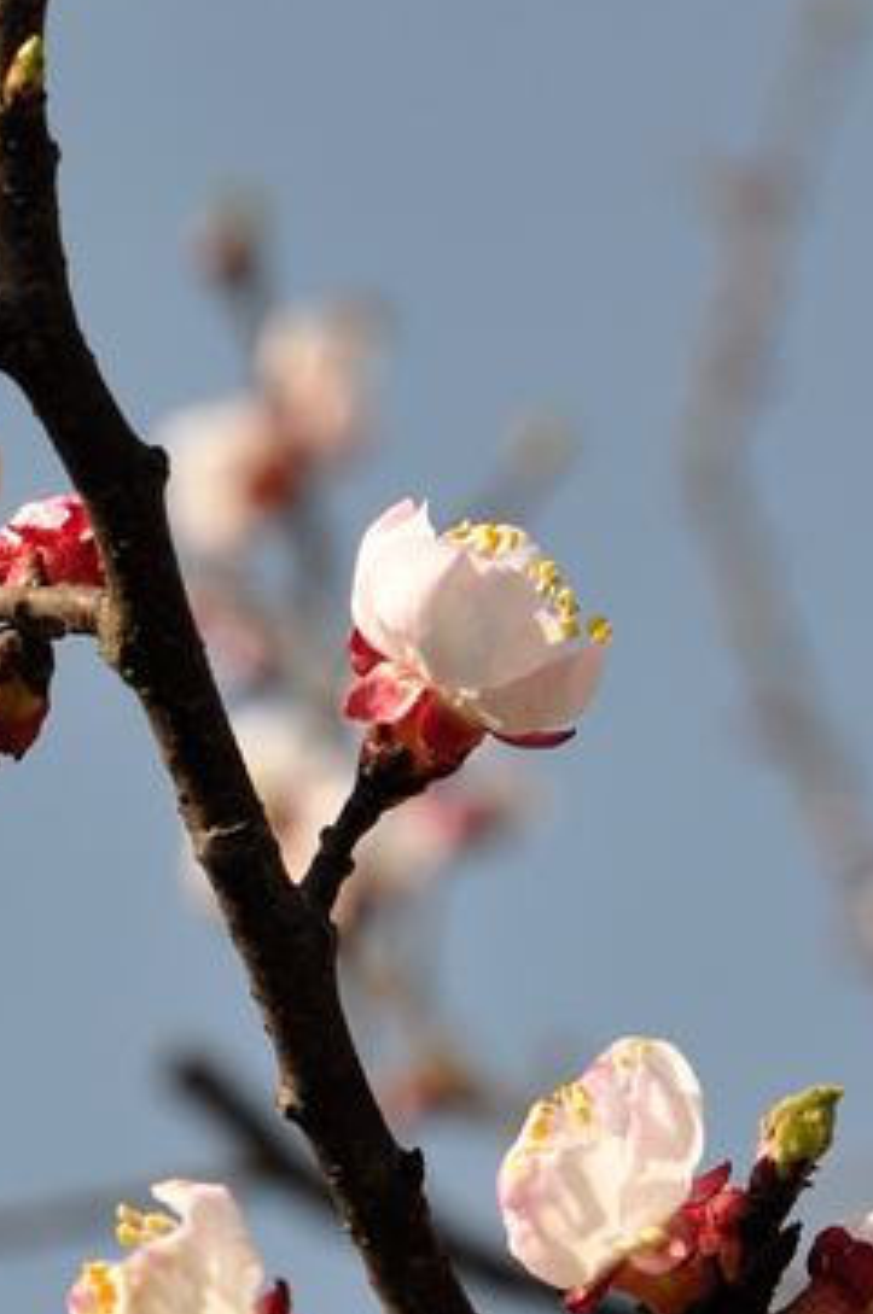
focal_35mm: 390
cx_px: 478
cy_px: 539
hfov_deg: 3.5
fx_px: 14235
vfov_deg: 5.3
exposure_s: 1/100
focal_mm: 105
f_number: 11
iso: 200
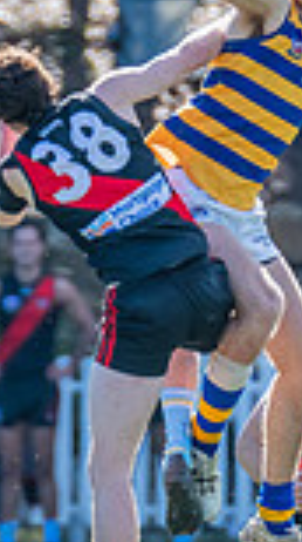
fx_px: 25352
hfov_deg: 0.7
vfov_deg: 1.2
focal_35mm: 1771
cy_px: 206
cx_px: 211
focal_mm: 440
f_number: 6.3
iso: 800
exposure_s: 1/1250
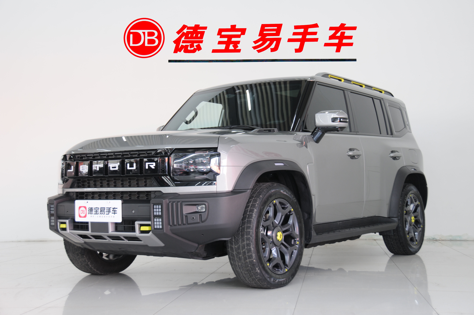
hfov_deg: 41.2
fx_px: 631
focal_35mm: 48
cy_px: 158
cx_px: 237
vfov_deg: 28.0
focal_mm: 32
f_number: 4.8
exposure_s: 1/10
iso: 200
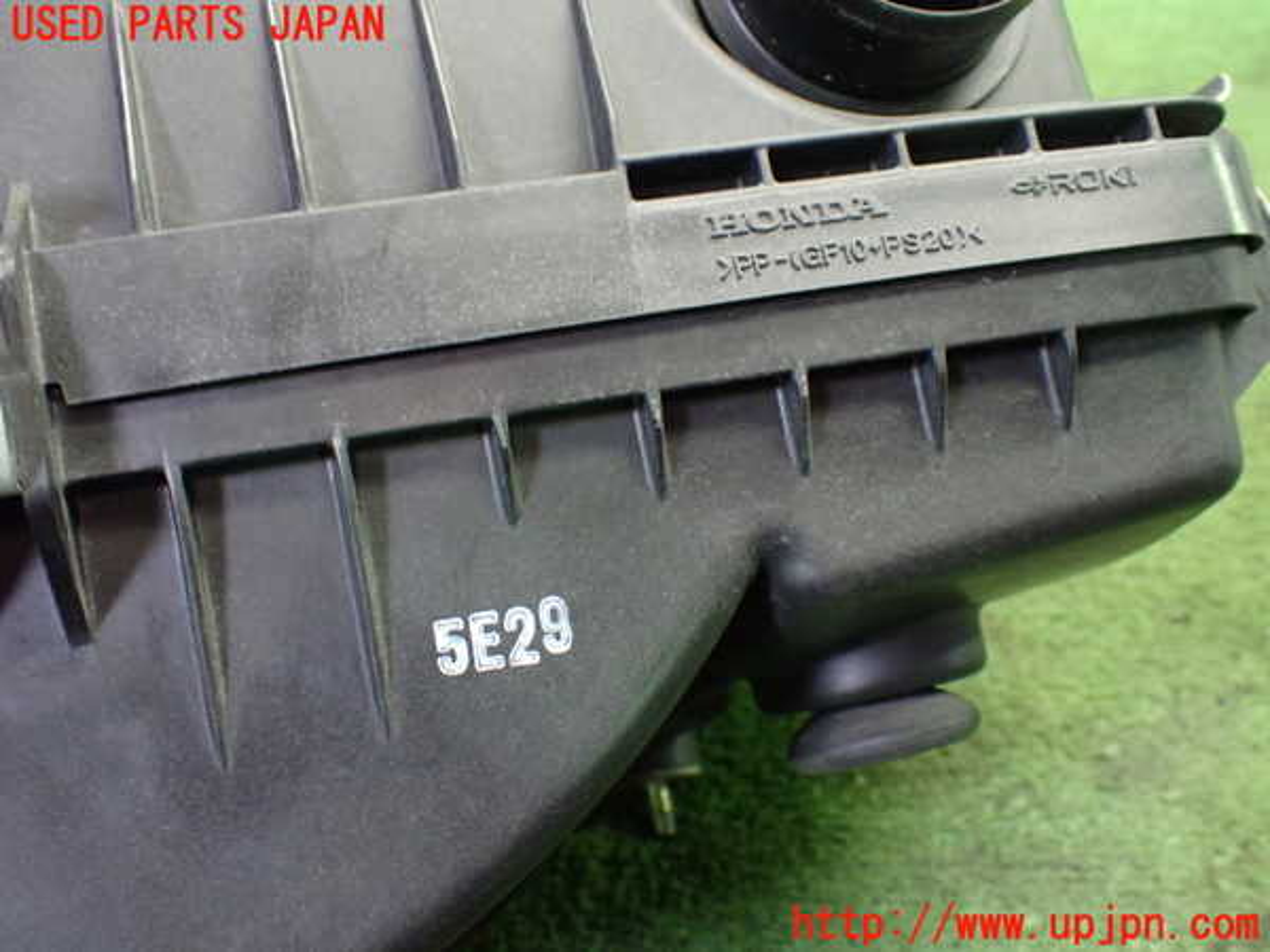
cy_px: 476
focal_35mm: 38
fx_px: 1394
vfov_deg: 37.7
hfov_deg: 49.0
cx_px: 635
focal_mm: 6.83
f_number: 2.7
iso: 800
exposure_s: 1/40
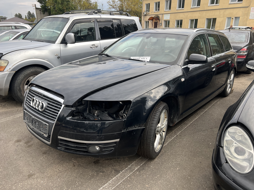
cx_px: 127
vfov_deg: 53.1
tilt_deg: -19.0
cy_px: 95
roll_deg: +1.0
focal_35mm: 26
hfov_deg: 67.3
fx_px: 191
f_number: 1.5
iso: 50
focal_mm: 5.7
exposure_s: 1/709
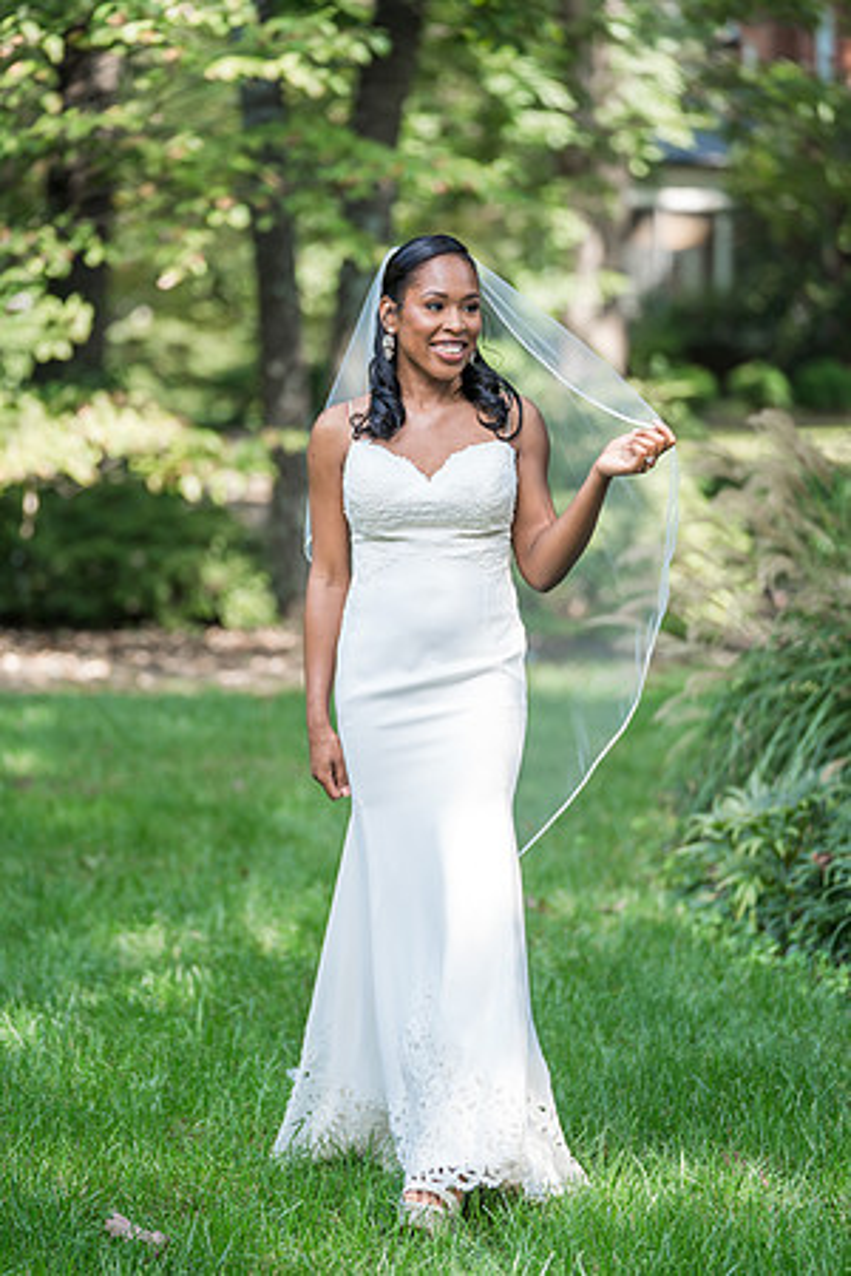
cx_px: 426
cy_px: 638
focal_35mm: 118
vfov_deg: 17.3
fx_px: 4184
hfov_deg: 11.6
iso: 100
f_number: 2.8
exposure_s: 1/200
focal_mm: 118
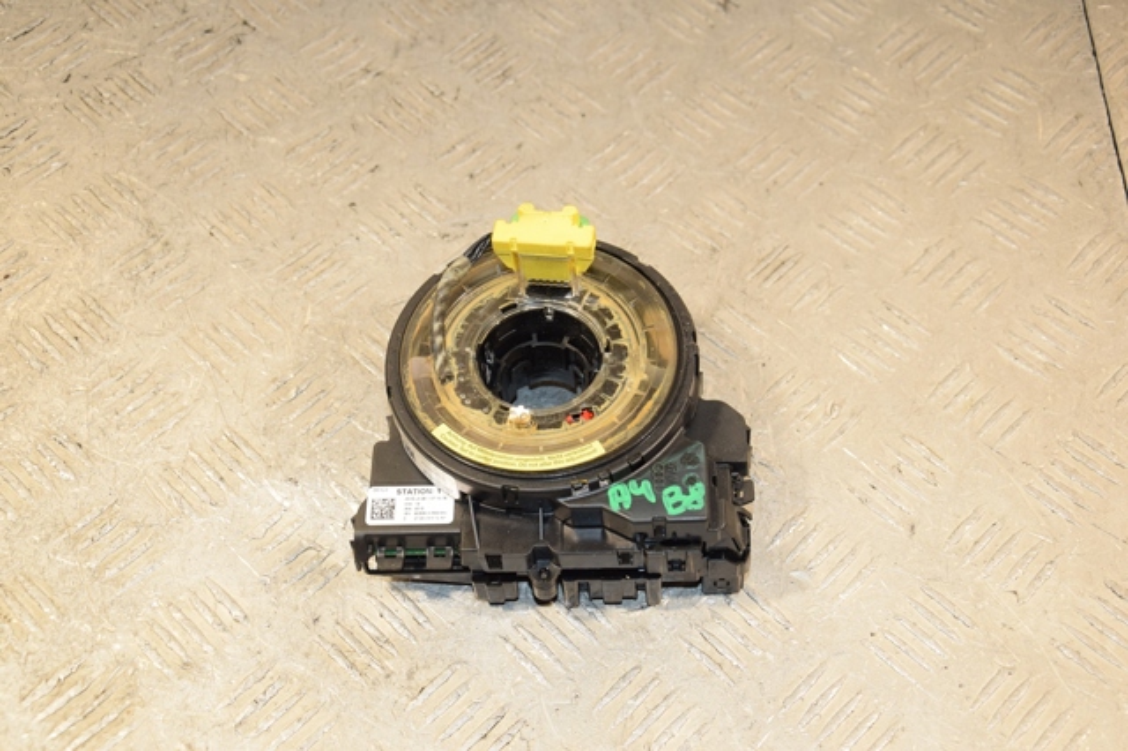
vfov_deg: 25.7
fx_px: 1644
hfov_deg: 37.9
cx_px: 564
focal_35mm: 52
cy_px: 376
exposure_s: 1/200
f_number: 5.6
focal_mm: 35
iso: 800
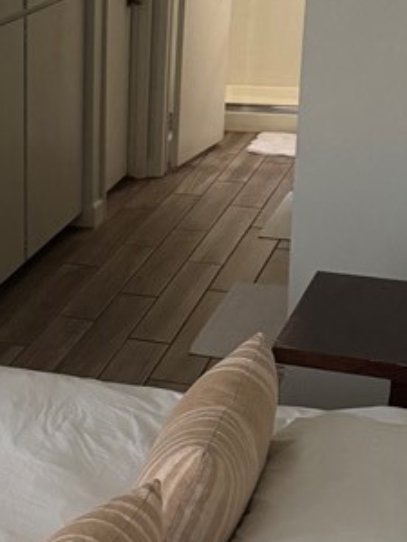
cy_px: 233
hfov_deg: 16.9
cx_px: -123
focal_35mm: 82
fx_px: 1285
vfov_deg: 23.8
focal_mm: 6.76
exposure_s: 1/60
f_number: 1.78
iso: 640
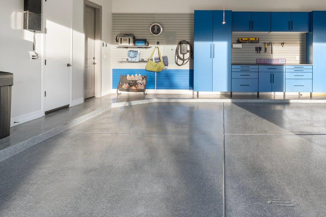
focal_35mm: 29
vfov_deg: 43.6
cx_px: 220
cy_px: 56
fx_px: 263
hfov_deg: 61.9
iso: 1000
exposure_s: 1/50
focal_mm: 16
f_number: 8
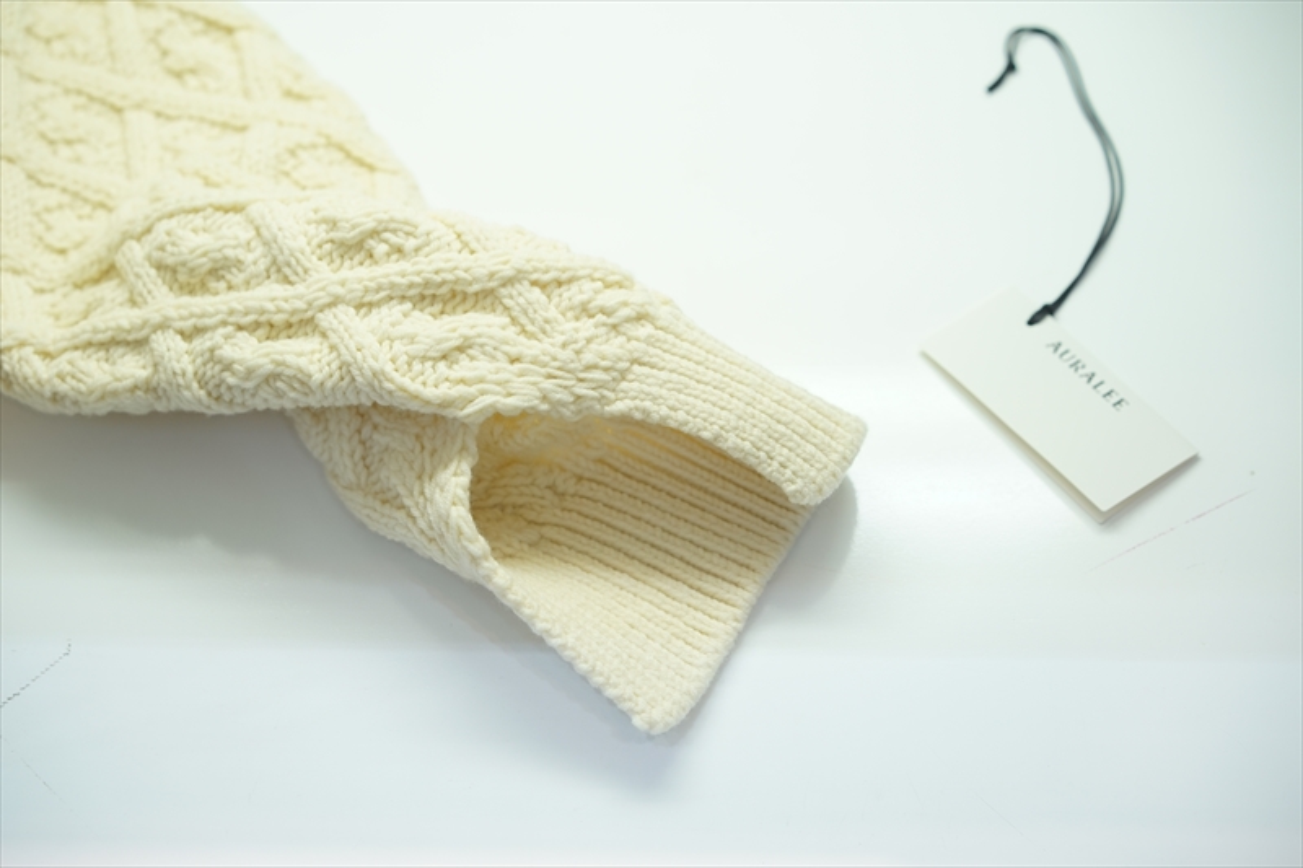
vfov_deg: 24.6
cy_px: 434
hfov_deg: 36.3
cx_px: 652
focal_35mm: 55
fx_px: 1990
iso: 400
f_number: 4
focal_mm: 55
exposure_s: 1/60
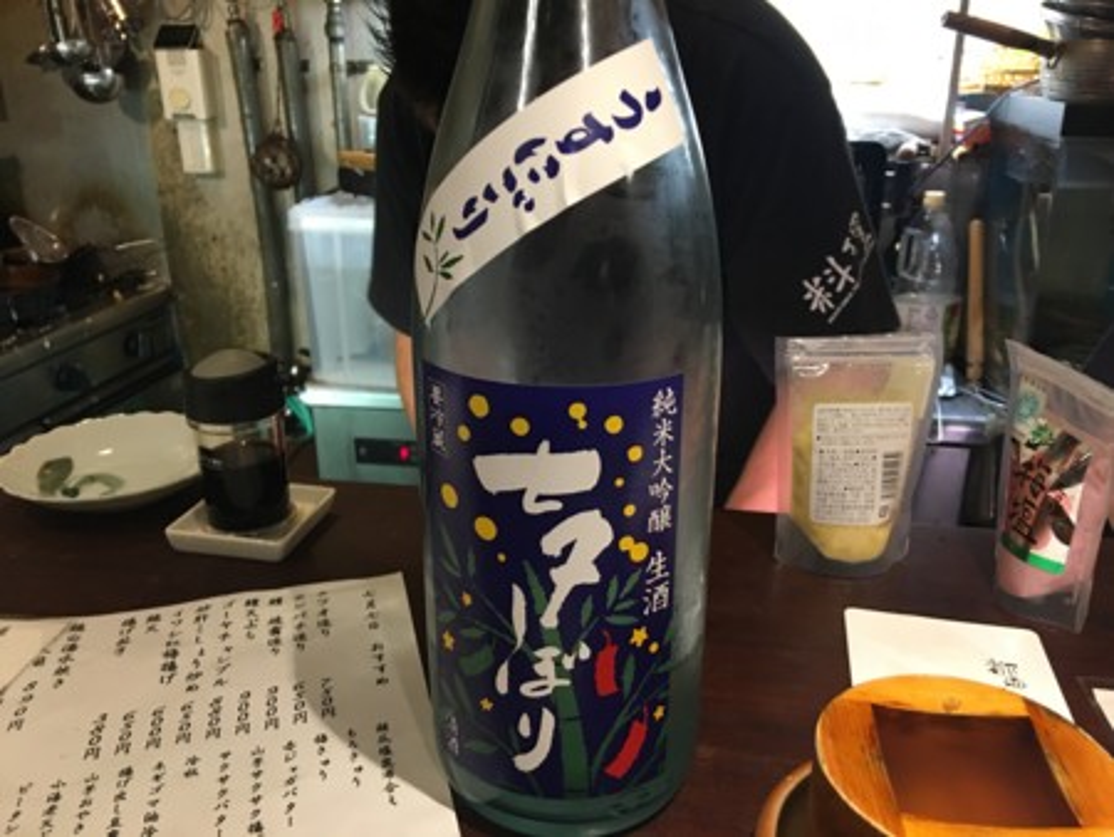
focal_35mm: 29
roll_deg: +0.6
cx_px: 557
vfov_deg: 48.3
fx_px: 934
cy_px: 418
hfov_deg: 61.6
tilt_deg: -20.2
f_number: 2.2
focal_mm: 4.15
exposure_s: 1/15
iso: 80
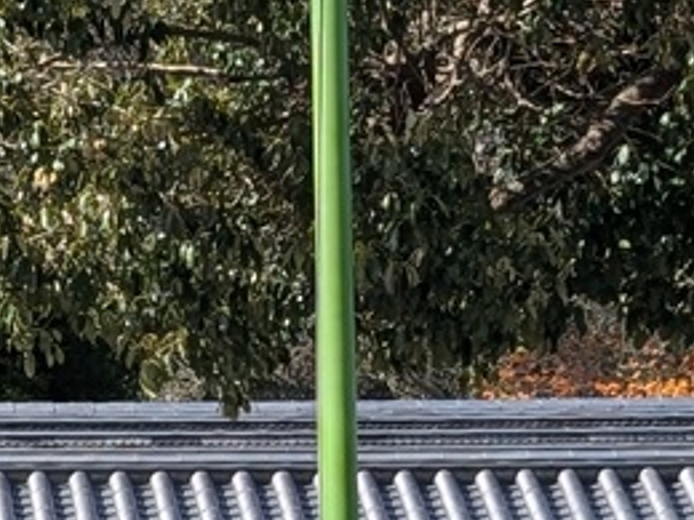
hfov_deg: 10.3
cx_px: -64
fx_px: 3789
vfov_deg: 7.8
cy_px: 664
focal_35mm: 189
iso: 24
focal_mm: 6.9
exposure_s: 1/746
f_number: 1.68
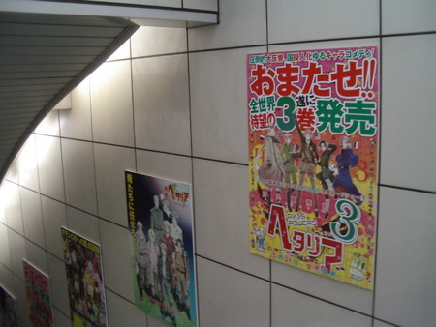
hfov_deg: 49.0
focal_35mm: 38
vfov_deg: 37.8
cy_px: 164
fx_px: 479
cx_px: 218
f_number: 2.6
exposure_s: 1/60
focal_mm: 5.8
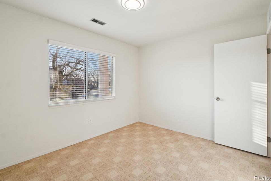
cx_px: 138
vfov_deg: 73.6
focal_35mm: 16
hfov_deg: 96.8
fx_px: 120
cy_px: 86
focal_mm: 10
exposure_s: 1/30
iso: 160
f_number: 8
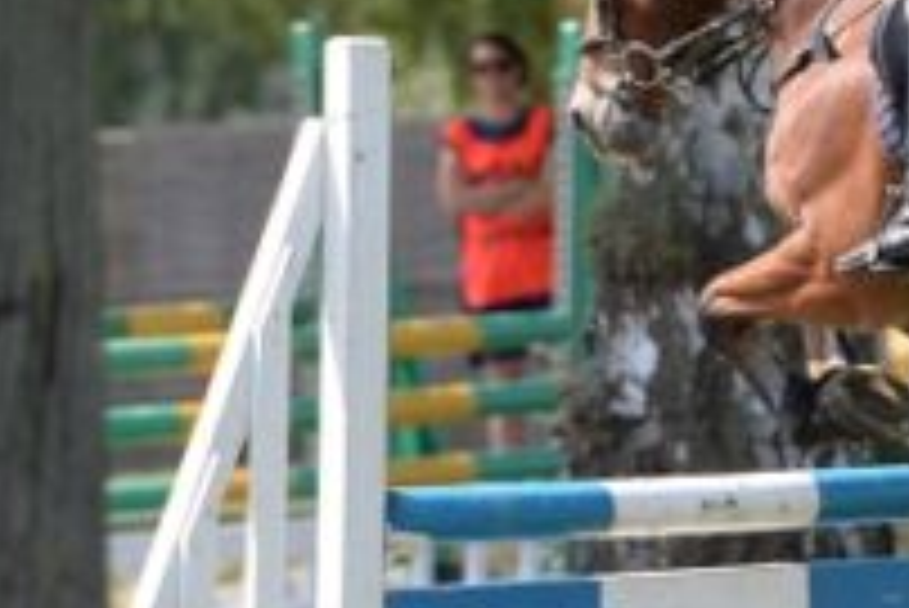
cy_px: 108
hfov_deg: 2.7
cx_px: 1170
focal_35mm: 759
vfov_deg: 1.8
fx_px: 19178
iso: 800
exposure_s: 1/2000
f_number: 5.6
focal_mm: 200
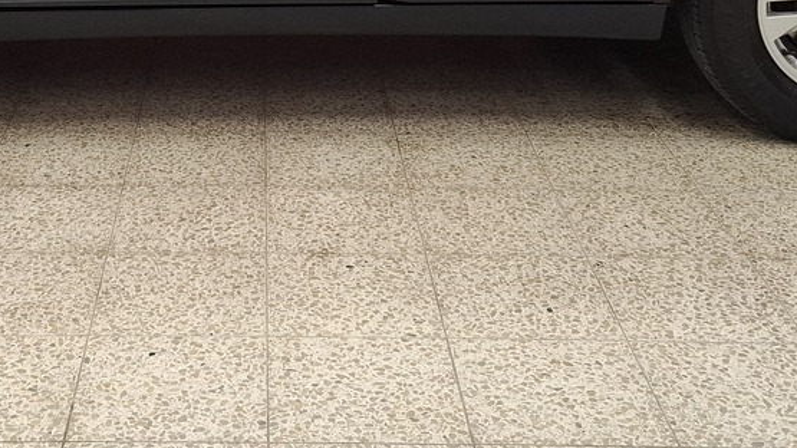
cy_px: -145
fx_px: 1373
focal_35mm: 65
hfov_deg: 32.1
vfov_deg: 17.3
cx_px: 270
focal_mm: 5.54
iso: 160
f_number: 1.8
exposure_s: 1/100
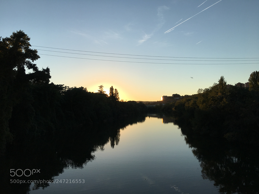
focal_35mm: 29
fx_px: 217
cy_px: 97
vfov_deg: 48.2
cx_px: 130
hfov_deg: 61.7
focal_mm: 4.15
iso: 25
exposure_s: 1/938
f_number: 2.2
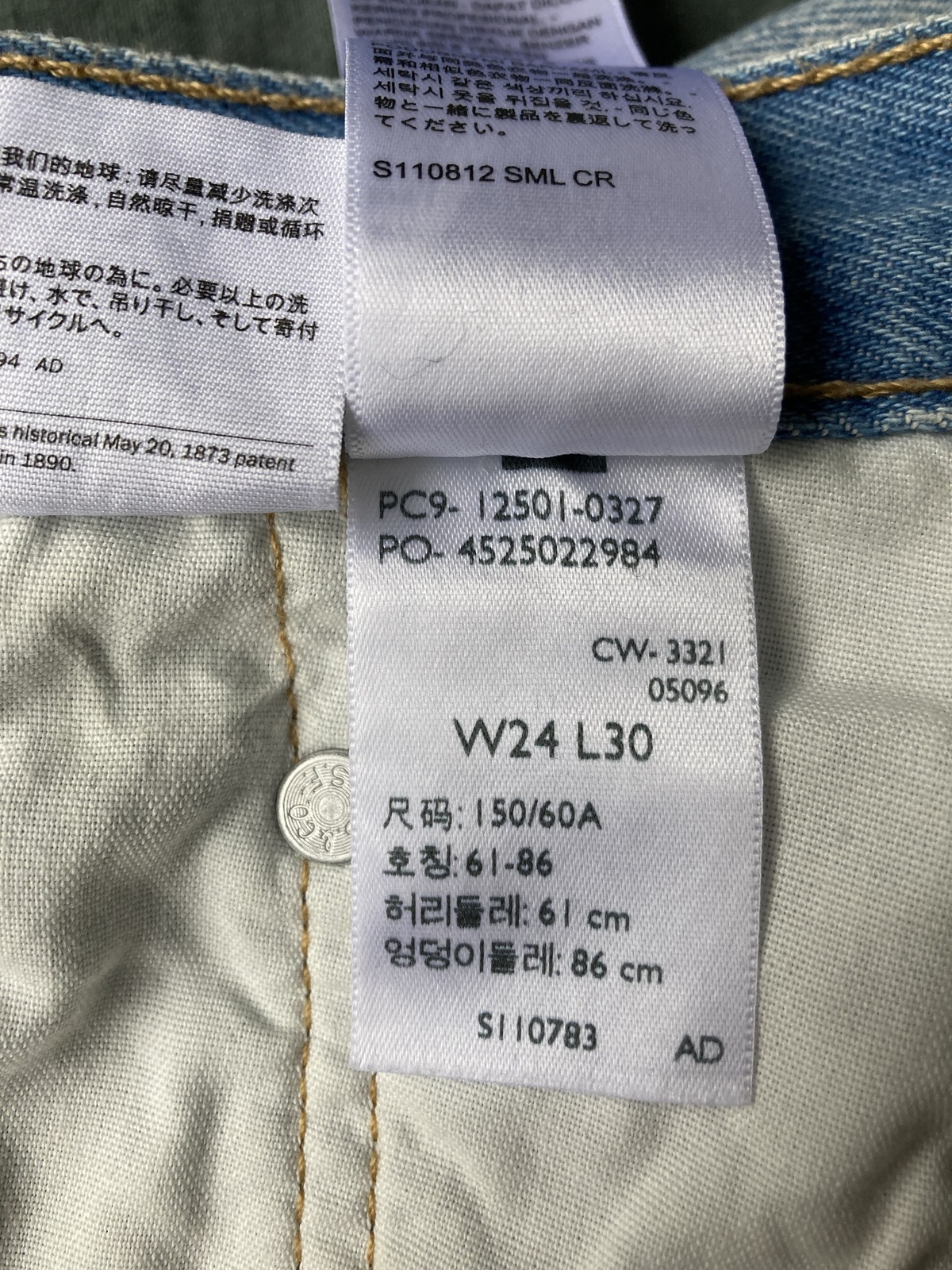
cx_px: 476
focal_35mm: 28
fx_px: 1027
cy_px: 635
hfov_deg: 49.7
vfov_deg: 63.4
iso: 64
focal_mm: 3.99
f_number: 1.8
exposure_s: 1/121
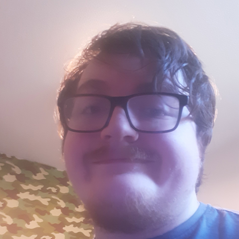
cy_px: 159
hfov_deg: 44.9
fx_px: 289
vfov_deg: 44.3
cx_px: 119
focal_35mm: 37
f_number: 2
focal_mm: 2.61
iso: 500
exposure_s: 1/10
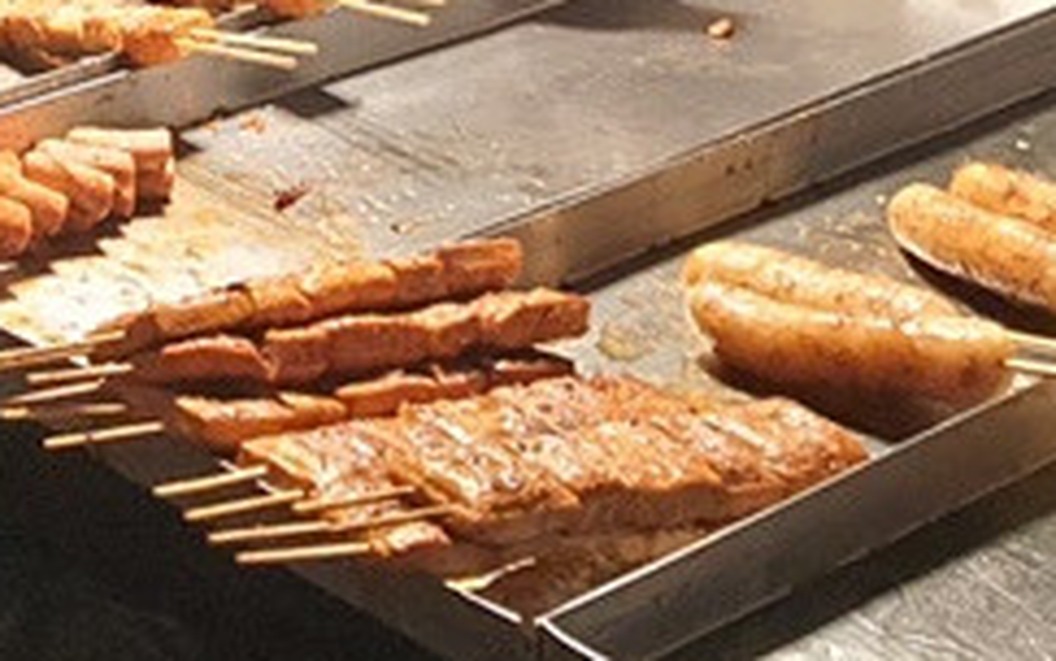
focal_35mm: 136
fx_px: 3915
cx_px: -356
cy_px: -1218
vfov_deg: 8.4
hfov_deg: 14.6
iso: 250
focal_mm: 4.32
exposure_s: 1/120
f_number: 1.7
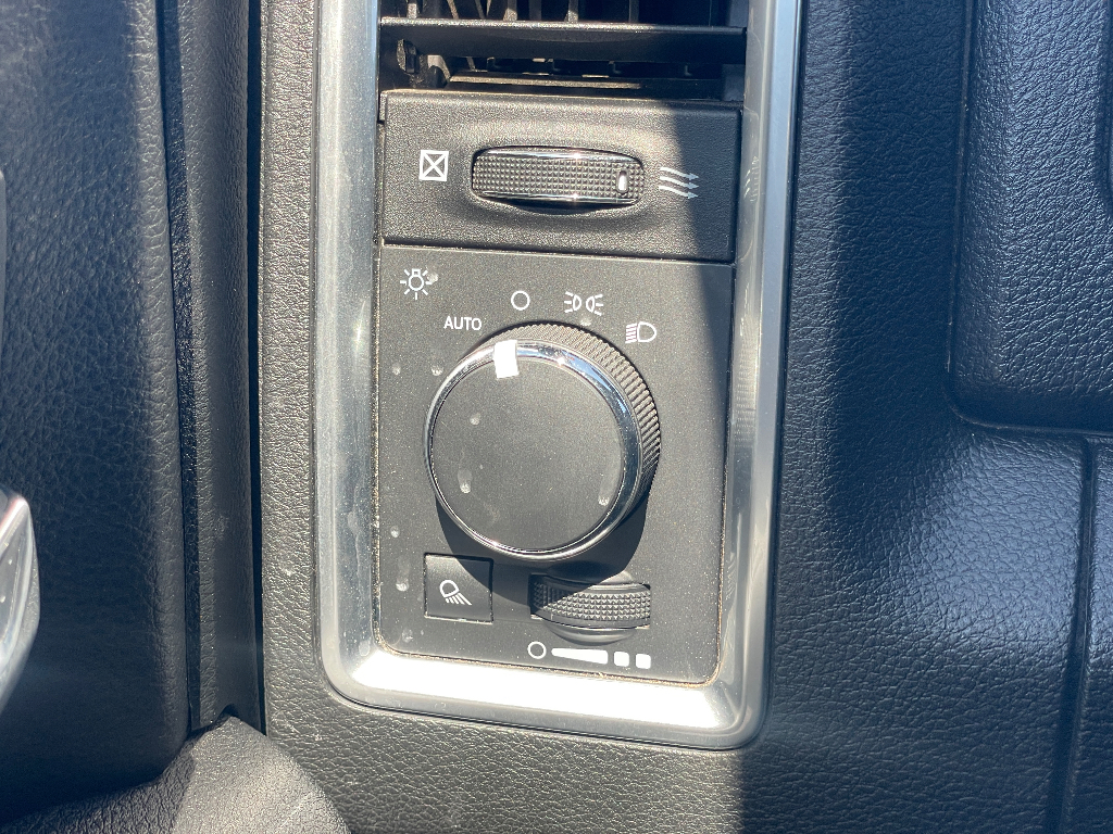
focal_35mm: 52
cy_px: 417
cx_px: 556
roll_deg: -0.9
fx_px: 1672
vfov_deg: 28.0
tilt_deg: -26.2
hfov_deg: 36.8
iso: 32
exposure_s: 1/122
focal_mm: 6
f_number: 2
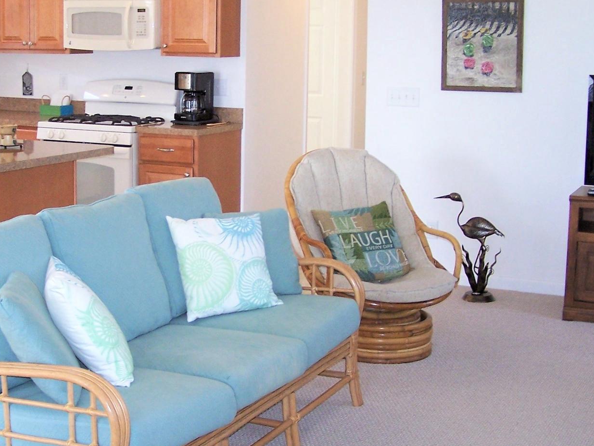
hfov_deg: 30.6
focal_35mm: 63
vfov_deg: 23.3
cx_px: 216
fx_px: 1081
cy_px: 206
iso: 140
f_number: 2.8
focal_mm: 6.3
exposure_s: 1/60
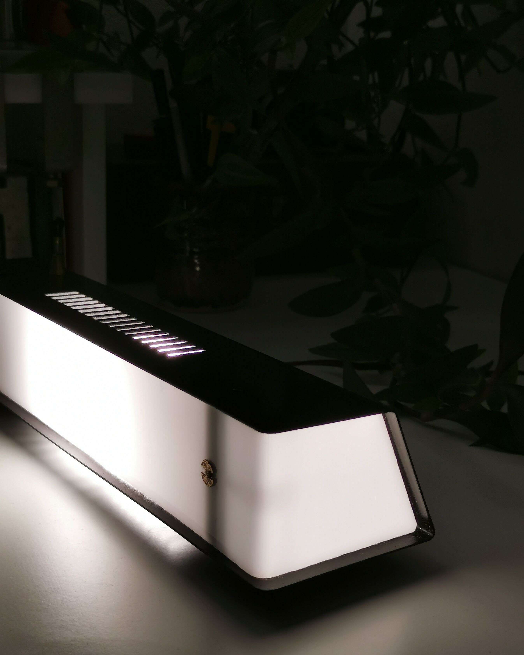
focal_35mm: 53
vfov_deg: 35.3
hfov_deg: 28.6
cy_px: 353
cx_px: 266
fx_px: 1027
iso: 50
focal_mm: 5.58
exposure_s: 1/100
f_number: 1.8
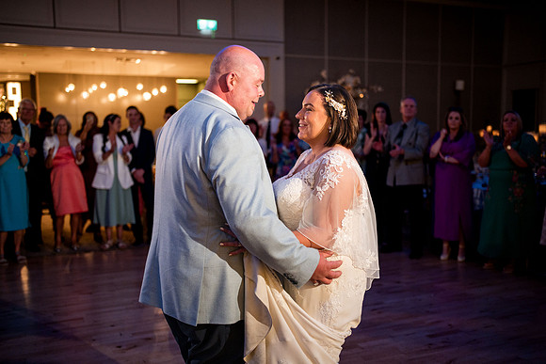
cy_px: 182
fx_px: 531
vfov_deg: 37.9
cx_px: 273
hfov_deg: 54.4
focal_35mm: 35
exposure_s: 1/250
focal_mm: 35
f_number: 1.8
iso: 2000
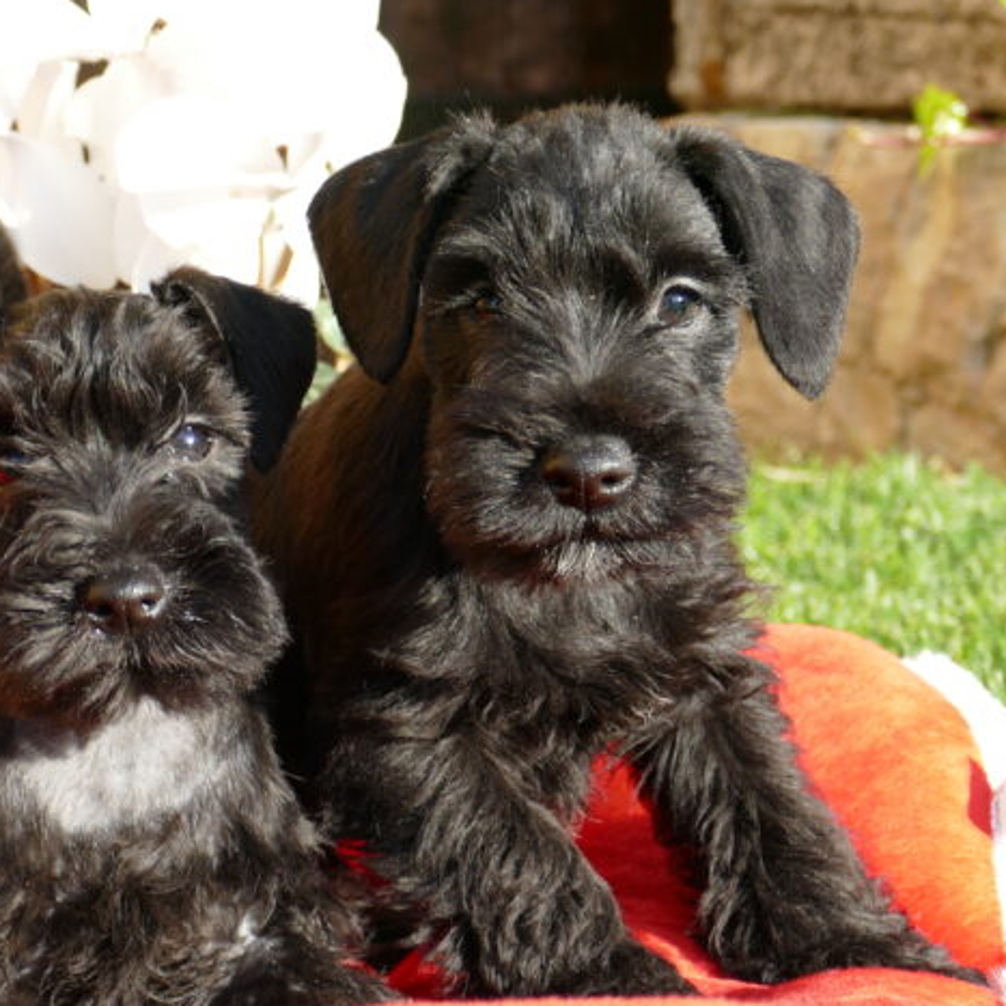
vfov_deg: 15.8
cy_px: 731
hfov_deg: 15.7
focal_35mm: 110
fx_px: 3617
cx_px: 228
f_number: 3.5
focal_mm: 21.41
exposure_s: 1/250
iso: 125
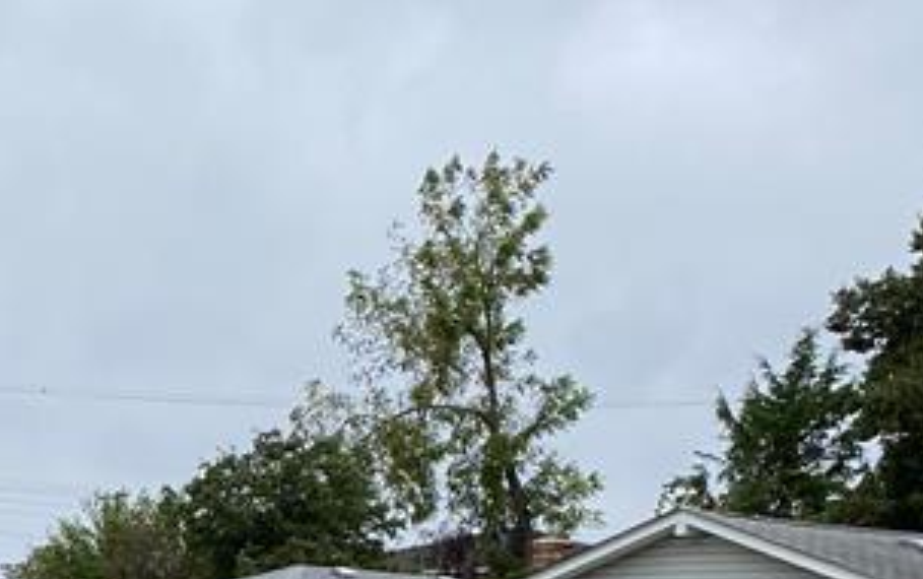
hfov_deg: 20.2
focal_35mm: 93
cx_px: -320
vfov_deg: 13.3
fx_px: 2342
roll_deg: -3.0
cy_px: 872
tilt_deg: -3.7
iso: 32
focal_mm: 4.25
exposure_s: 1/702
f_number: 1.8
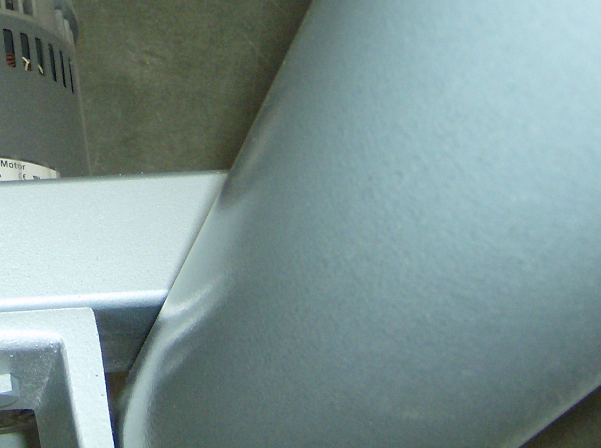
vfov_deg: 17.3
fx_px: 1421
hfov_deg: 22.9
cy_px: -47
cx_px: -7
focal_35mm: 82
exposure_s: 1/60
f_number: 2.8
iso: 200
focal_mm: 6
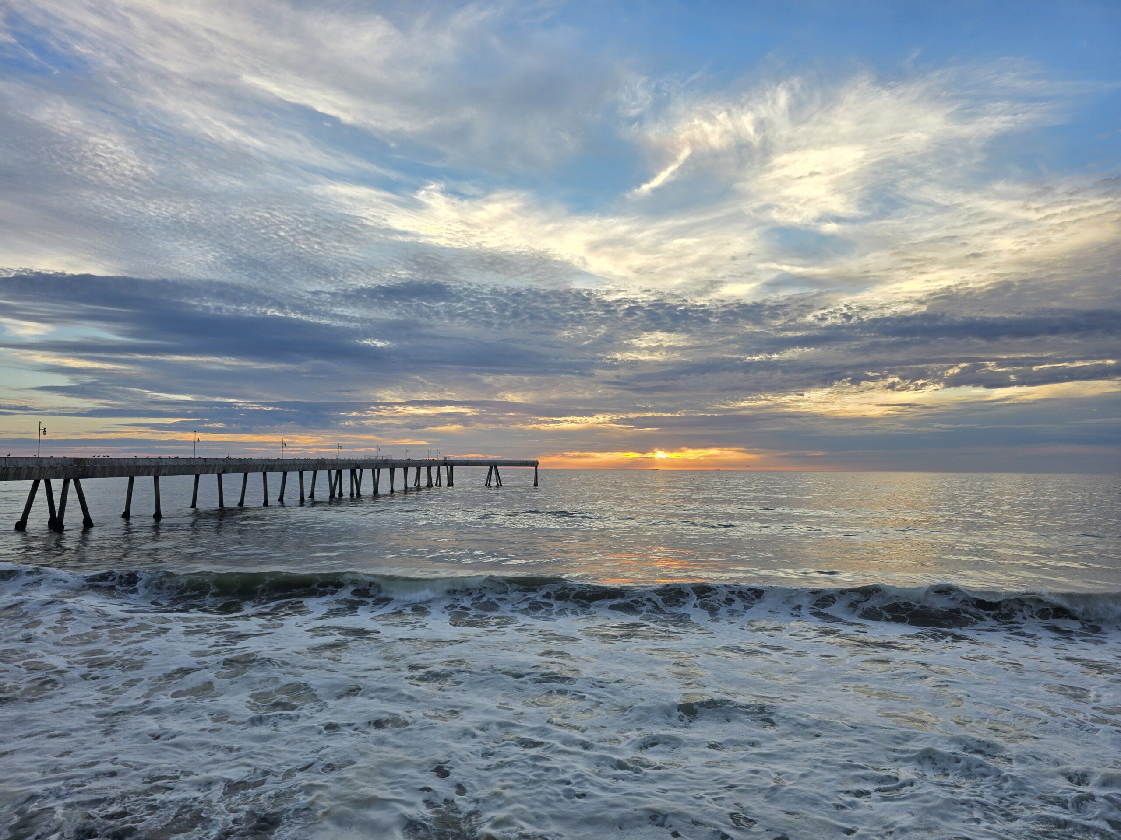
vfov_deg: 58.9
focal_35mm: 23
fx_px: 745
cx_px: 560
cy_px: 420
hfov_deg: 73.9
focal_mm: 6.3
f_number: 1.7
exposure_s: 1/359
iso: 25
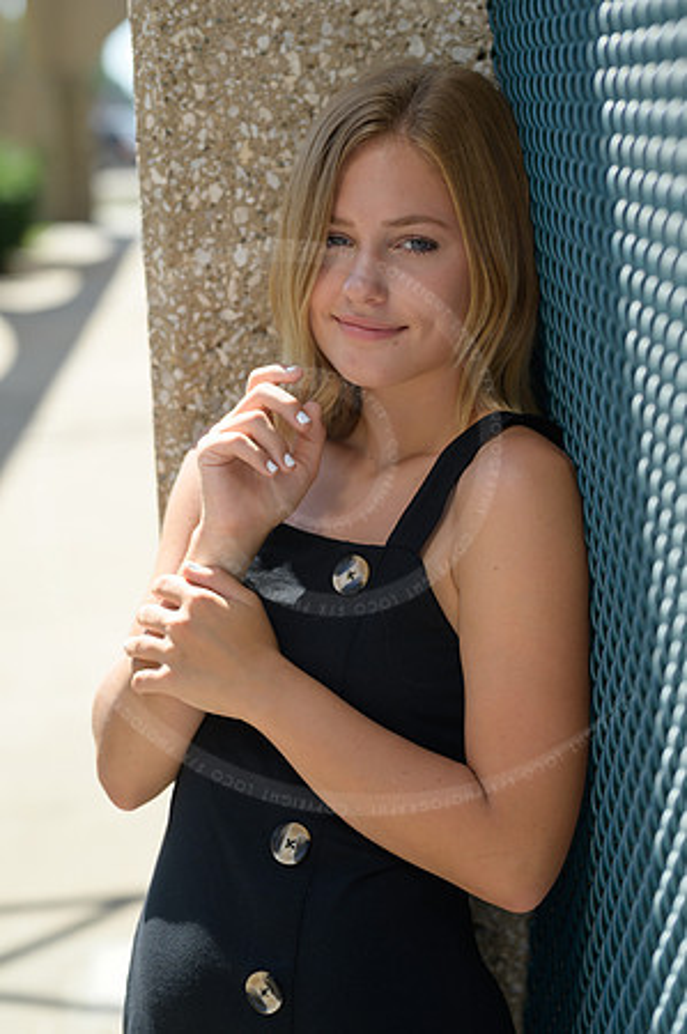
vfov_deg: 23.9
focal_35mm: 85
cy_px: 517
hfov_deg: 16.0
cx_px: 344
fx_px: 2439
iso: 160
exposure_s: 1/800
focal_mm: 85
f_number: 3.2
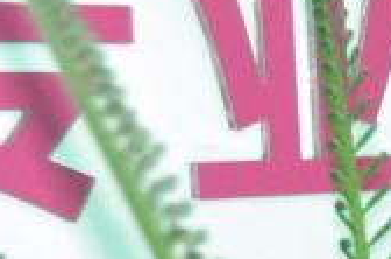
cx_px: 684
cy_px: 497
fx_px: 2383
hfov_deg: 9.0
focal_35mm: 220
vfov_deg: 6.1
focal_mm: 24
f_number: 4
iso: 3200
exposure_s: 1/200
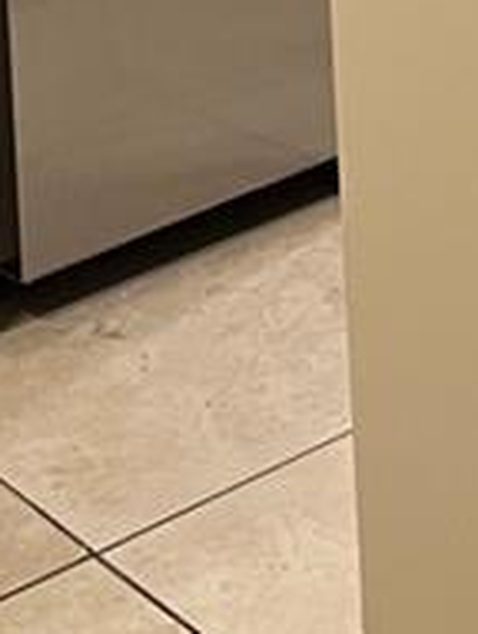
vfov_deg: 10.6
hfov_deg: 8.7
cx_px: 929
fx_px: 2991
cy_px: -810
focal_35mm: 163
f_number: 1.5
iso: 80
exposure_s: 1/60
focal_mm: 5.7
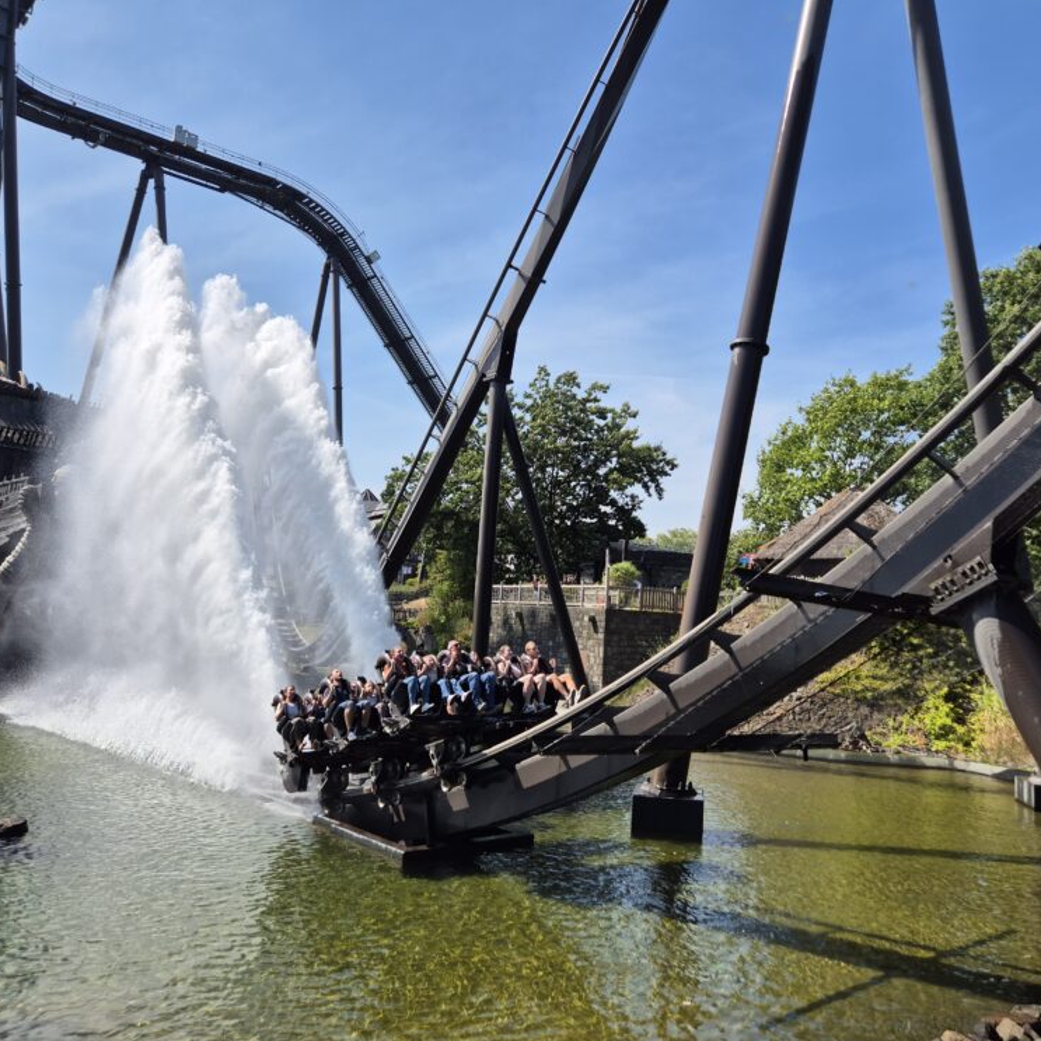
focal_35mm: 28
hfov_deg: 57.3
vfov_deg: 57.3
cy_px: 514
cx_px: 541
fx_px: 953
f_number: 1.8
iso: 25
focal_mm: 5.4
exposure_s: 1/1896
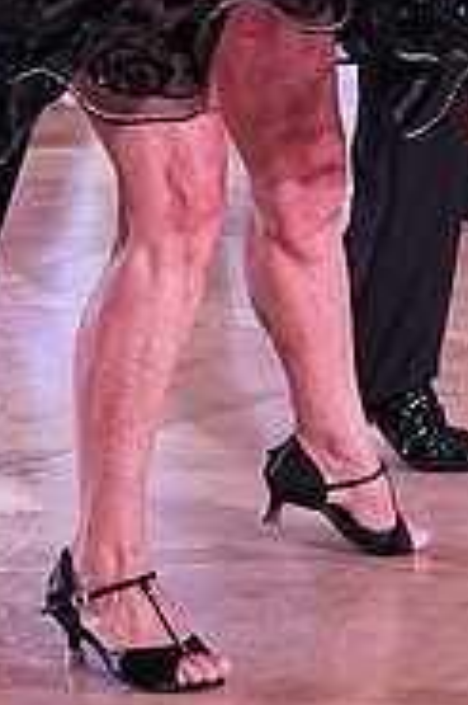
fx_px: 4044
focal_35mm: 207
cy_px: -152
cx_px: 139
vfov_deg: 9.8
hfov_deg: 6.6
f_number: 5.6
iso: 3200
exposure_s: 1/400
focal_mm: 44
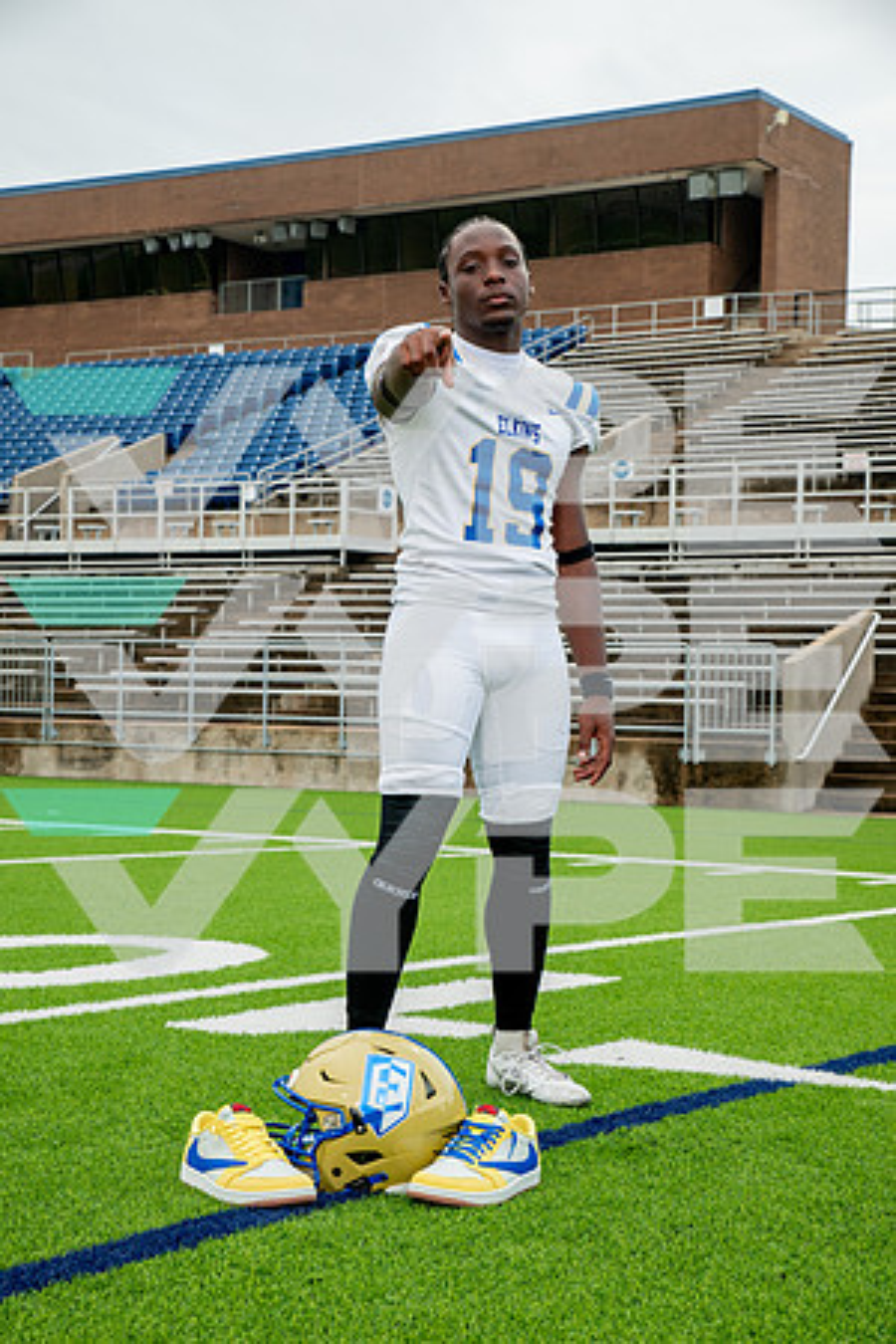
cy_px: 672
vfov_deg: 31.0
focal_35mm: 65
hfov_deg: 20.9
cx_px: 448
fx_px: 2426
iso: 200
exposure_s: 1/320
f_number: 7.1
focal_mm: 65
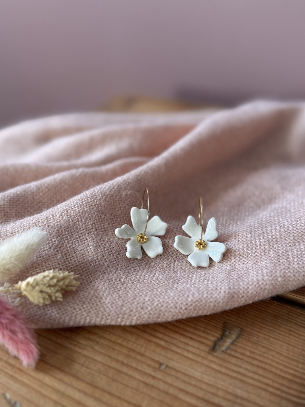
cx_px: 159
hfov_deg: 44.2
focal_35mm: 32
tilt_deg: -34.5
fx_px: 376
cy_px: 197
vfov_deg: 56.8
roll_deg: +0.6
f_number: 1.78
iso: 200
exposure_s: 1/121
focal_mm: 6.76
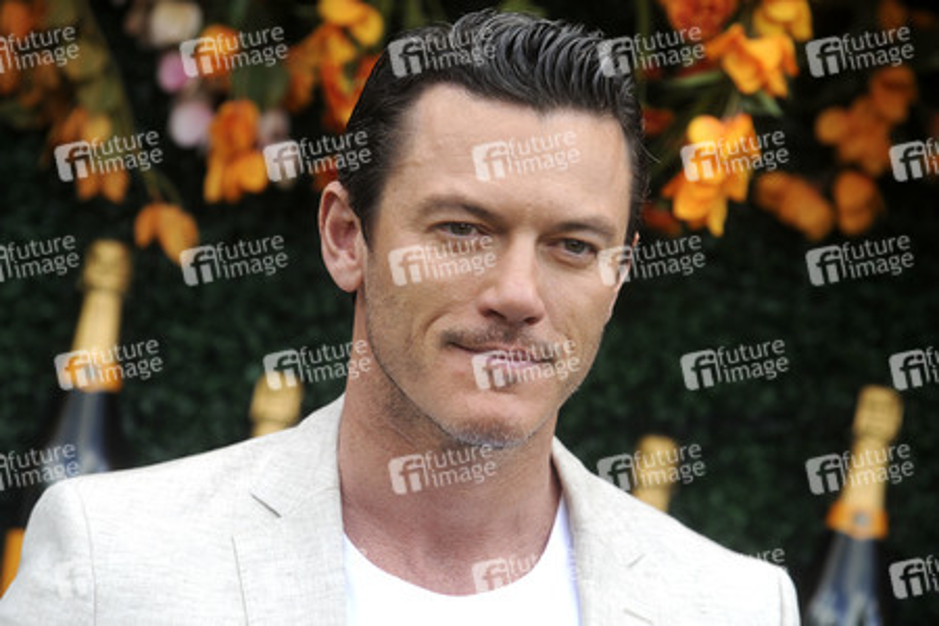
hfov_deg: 14.2
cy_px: 313
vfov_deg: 9.5
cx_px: 470
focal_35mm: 145
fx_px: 3782
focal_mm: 145
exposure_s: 1/800
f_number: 5.6
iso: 500
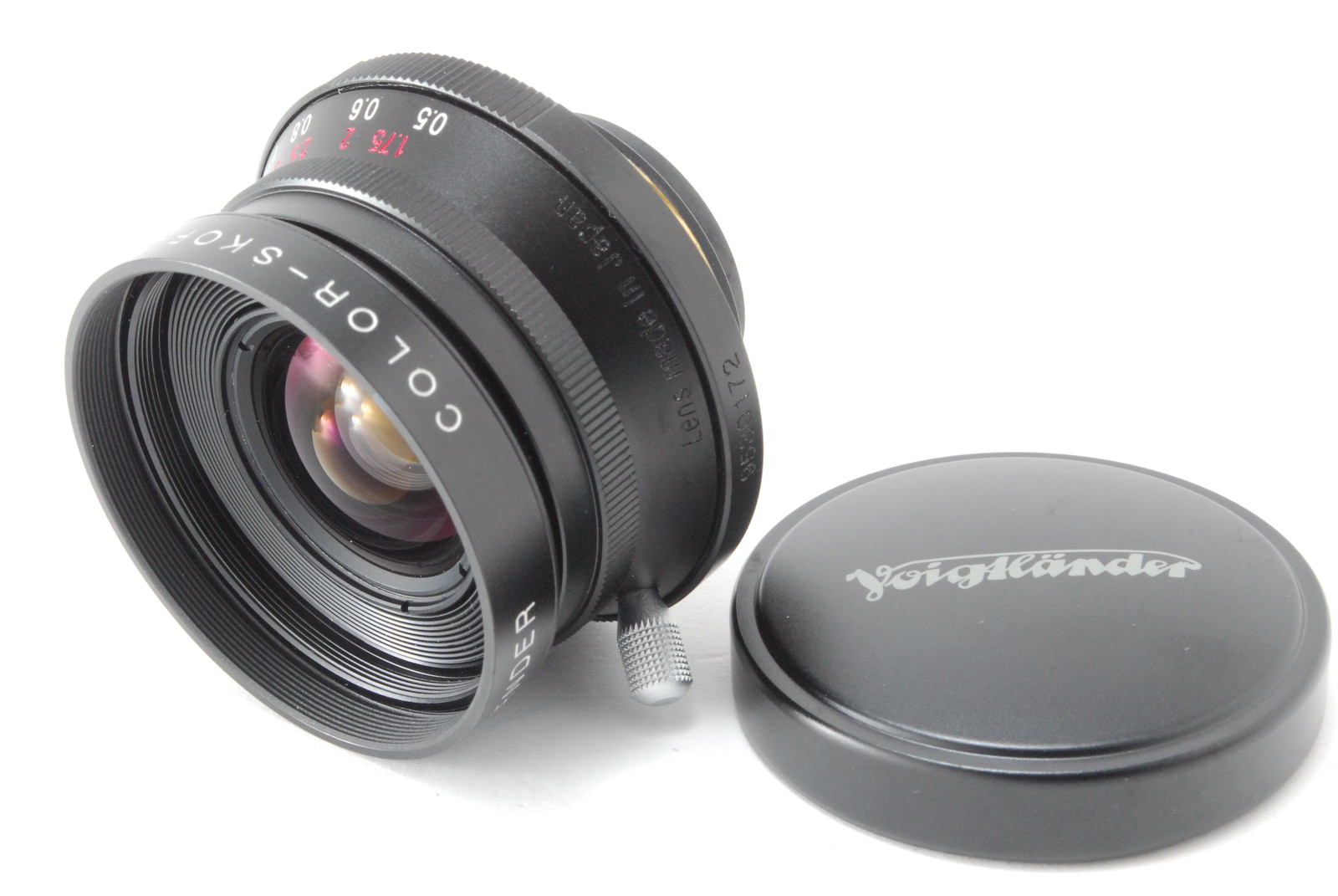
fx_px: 3070
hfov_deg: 24.6
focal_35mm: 82
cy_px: 448
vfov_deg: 16.6
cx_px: 669
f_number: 22
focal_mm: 55
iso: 800
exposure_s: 1/250
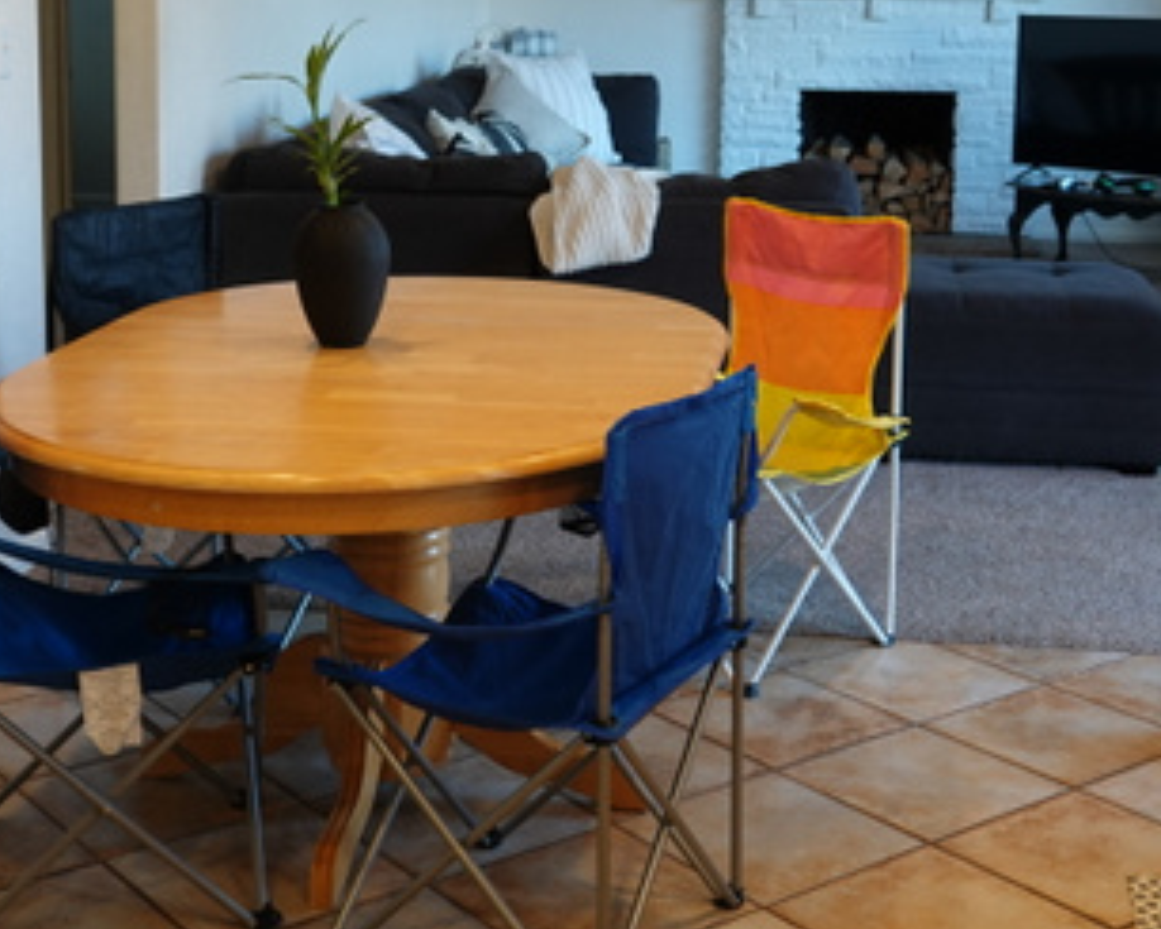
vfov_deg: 26.4
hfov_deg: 33.0
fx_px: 1959
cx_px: 554
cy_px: 254
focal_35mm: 57
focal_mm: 10.59
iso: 160
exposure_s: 1/30
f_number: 2.8
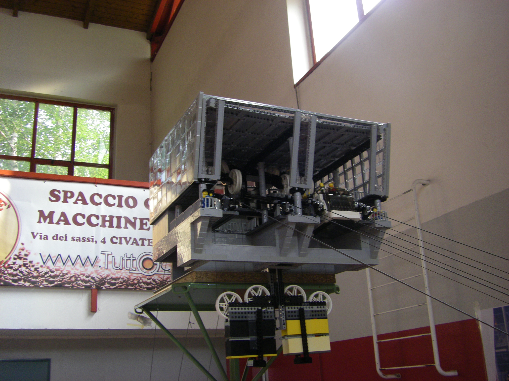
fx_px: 559
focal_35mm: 38
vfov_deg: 37.7
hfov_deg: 49.0
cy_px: 190
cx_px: 254
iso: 200
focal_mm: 6.3
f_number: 3.5
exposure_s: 1/50
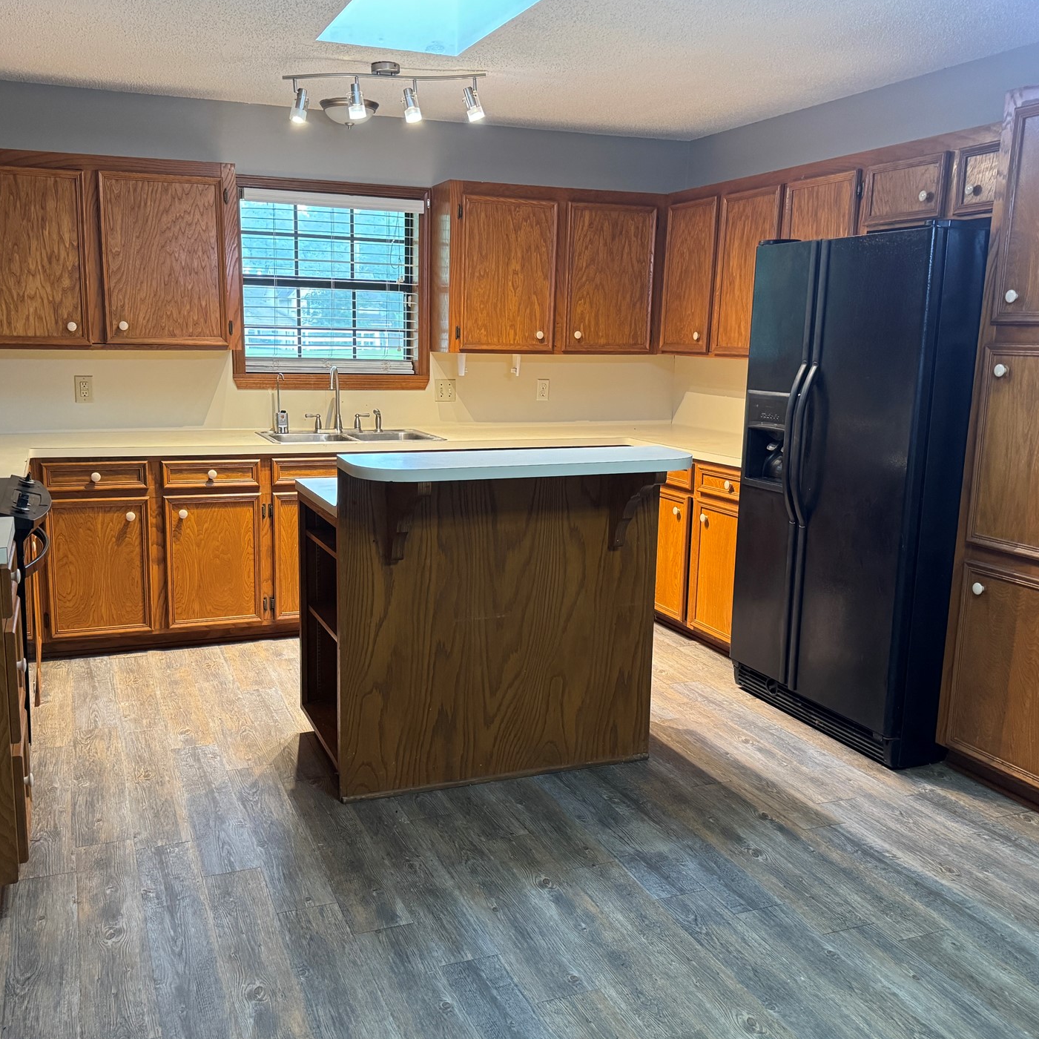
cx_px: 468
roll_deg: -0.8
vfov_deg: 52.5
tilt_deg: -11.2
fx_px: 1053
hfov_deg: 52.4
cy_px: 527
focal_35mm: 31
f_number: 1.78
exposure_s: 1/60
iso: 500
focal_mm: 6.76
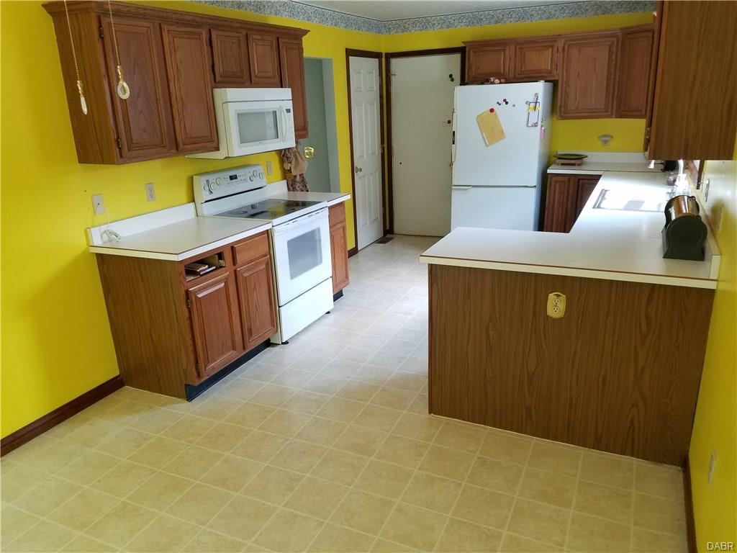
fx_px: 554
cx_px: 368
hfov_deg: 67.3
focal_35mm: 26
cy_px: 276
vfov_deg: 53.1
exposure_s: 1/60
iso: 160
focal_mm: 4.2
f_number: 1.7
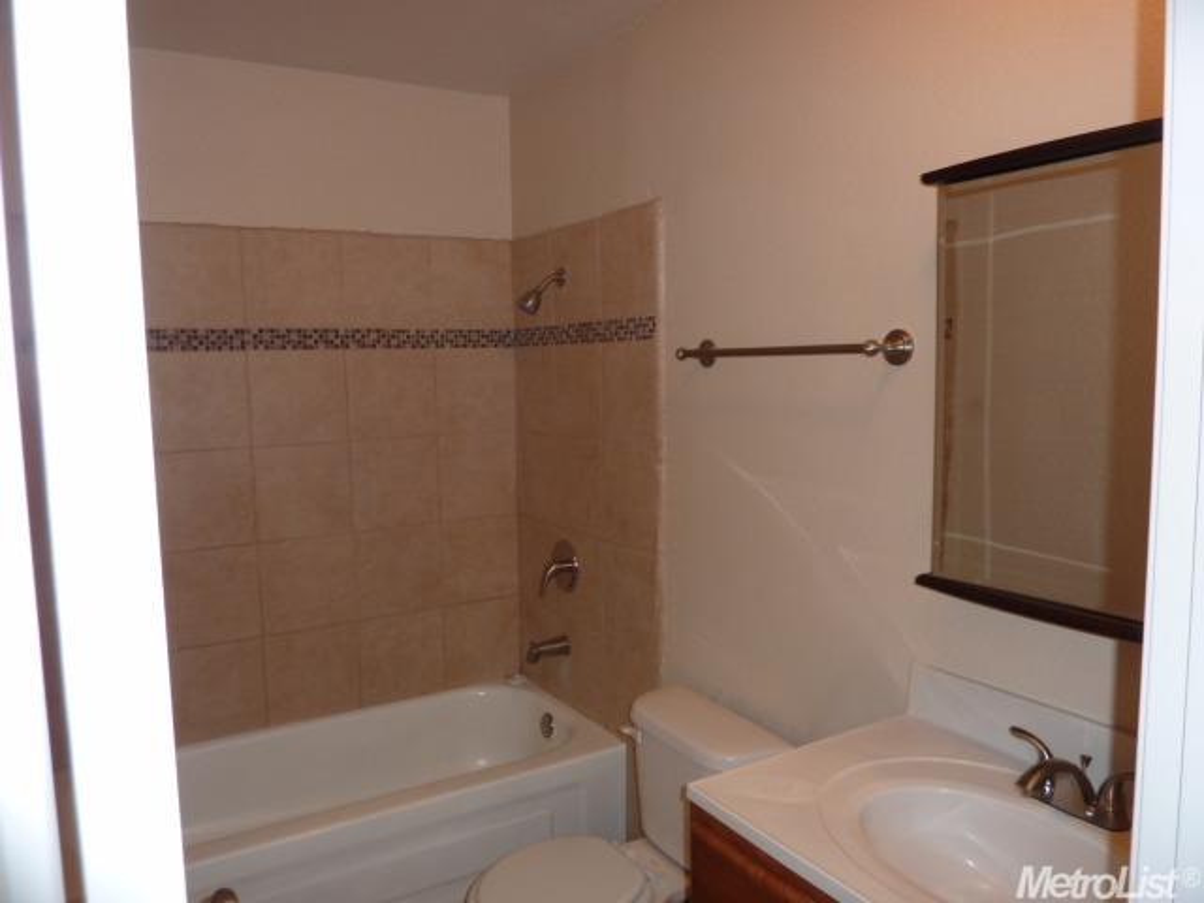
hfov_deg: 69.4
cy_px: 452
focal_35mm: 25
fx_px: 870
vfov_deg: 54.9
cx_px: 602
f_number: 3.3
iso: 100
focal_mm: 4.1
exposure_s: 1/30
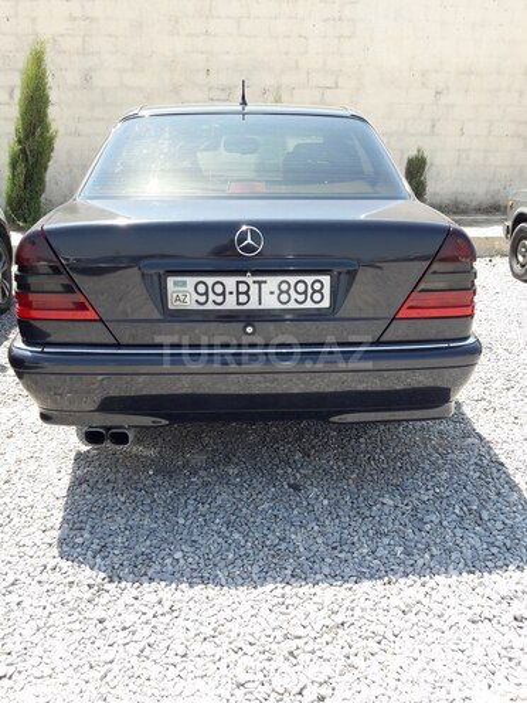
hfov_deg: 49.7
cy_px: 352
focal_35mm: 28
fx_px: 568
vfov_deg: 63.4
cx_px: 264
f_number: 1.9
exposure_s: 1/431
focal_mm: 3.7
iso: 40
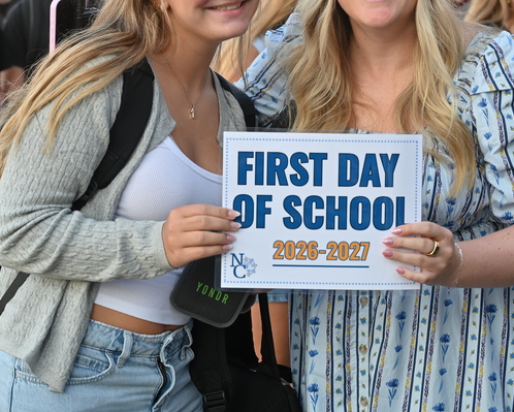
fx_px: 1613
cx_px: 261
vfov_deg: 14.5
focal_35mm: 106
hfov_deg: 18.1
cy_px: 91
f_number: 4
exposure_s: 1/250
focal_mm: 55
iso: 200
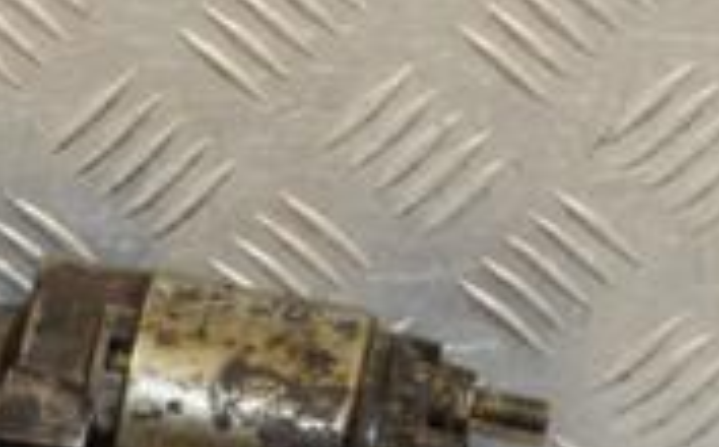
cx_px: 154
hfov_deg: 9.0
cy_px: 414
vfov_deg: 5.6
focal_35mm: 234
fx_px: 4573
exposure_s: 1/200
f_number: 5.6
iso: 800
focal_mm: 45
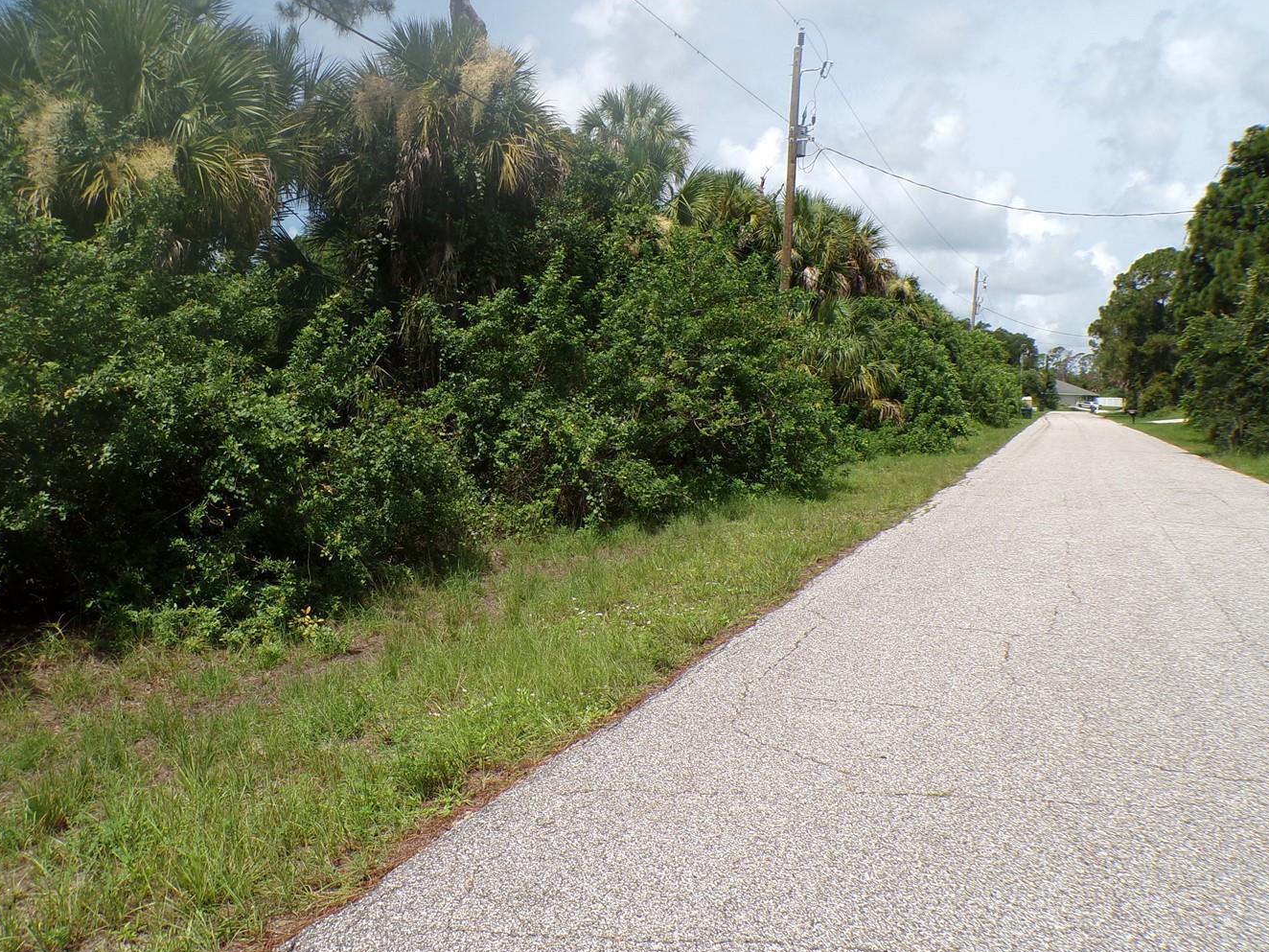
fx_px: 1063
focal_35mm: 29
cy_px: 497
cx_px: 591
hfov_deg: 61.6
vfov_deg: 48.2
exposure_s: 1/850
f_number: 4.4
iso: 100
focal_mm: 4.3
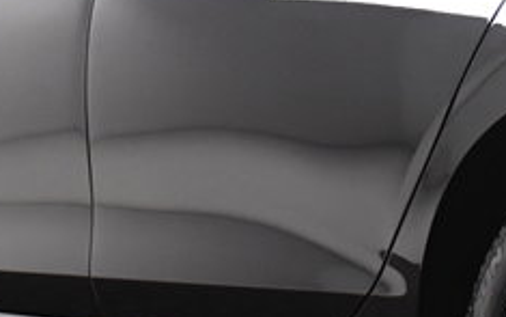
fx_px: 2844
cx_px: 588
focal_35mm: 206
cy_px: 49
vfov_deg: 6.4
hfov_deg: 10.0
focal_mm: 31
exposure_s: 1/60
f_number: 4
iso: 1600
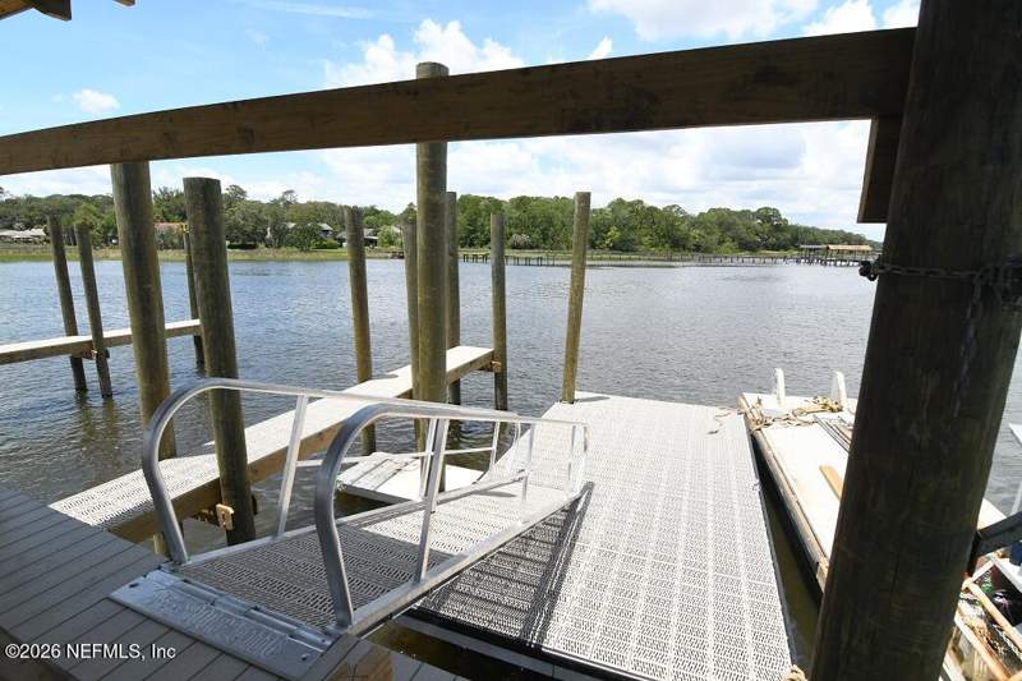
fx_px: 454
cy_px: 340
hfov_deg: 96.7
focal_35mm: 16
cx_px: 511
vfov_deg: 73.7
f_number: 8
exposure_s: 1/200
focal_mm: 11
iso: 125
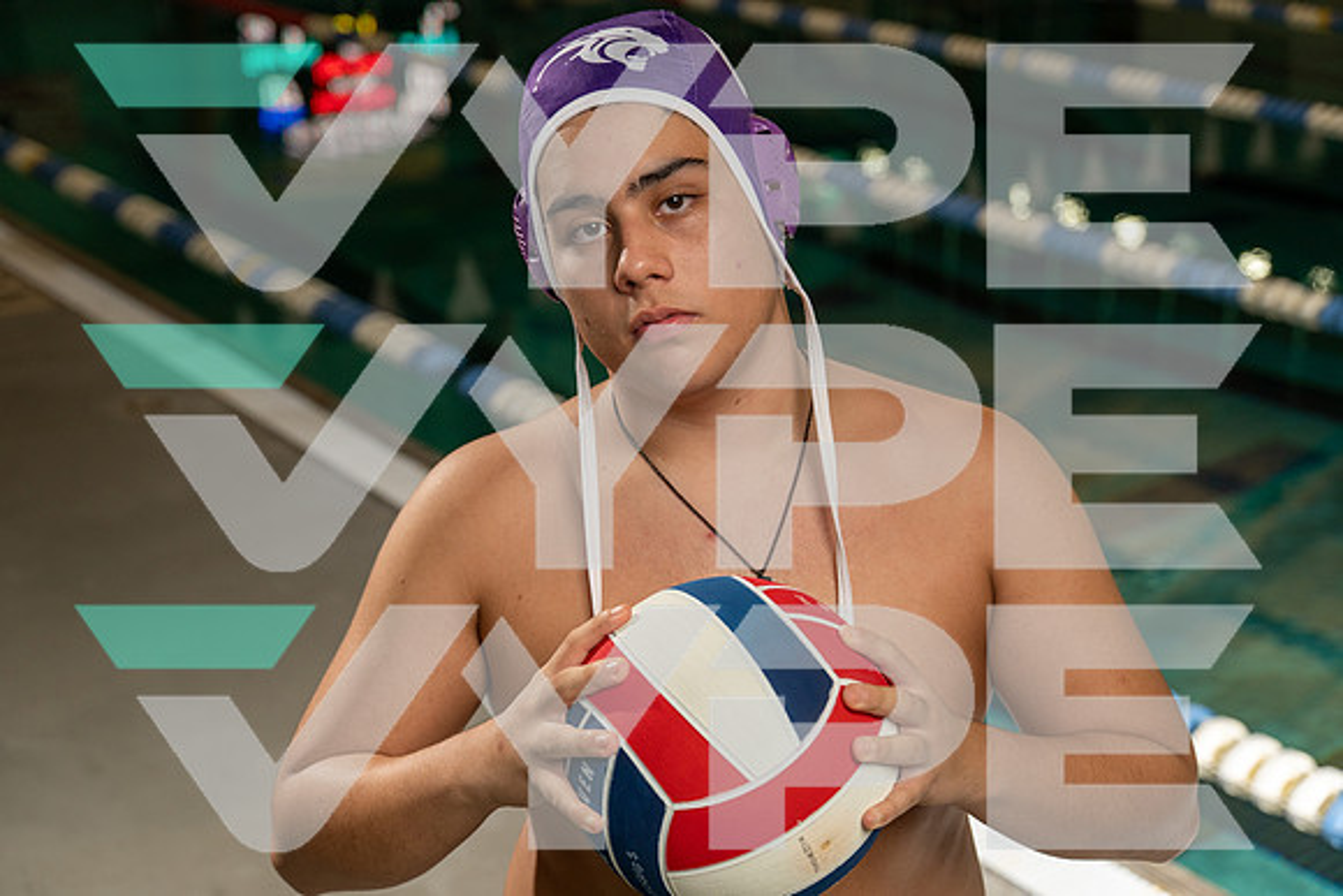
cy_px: 448
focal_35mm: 58
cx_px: 672
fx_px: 2164
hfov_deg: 34.5
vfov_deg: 23.4
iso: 500
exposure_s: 1/250
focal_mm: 58
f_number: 4
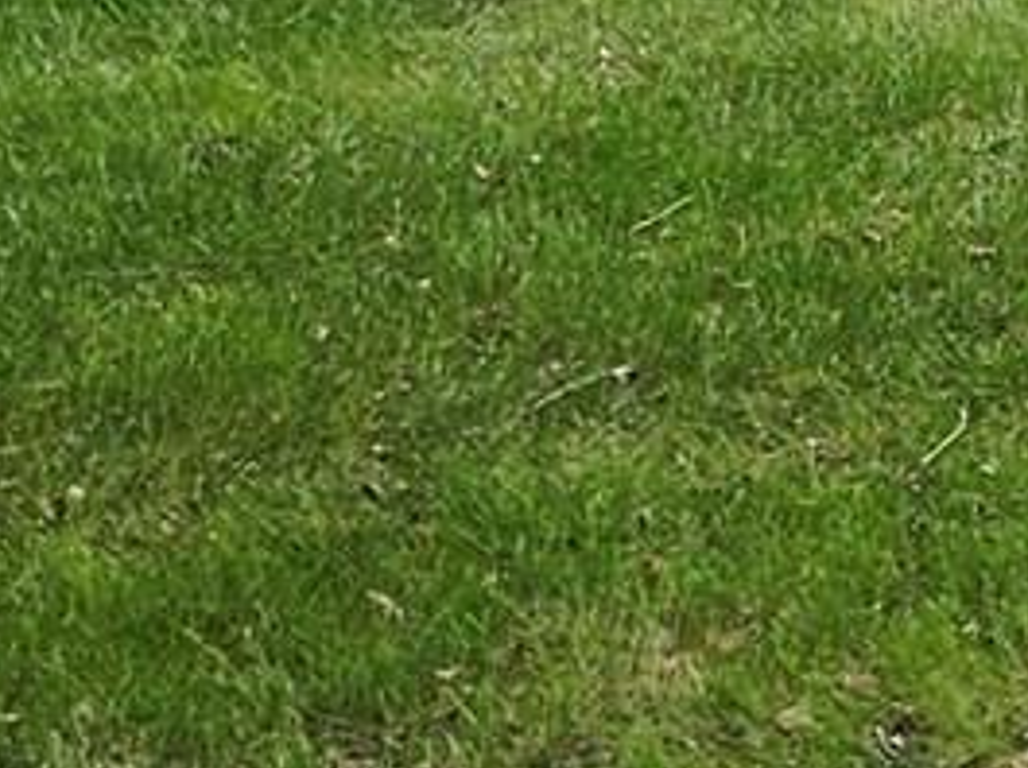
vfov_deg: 7.7
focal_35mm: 178
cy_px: -1063
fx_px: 5279
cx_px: 3456
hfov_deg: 8.5
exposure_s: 1/1102
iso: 25
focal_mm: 5.4
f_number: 1.8
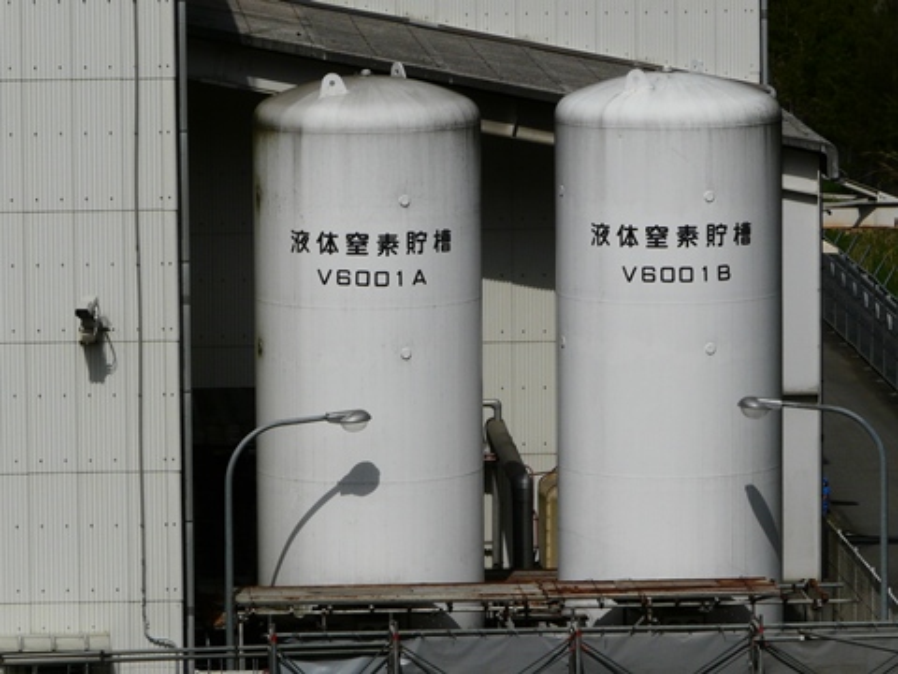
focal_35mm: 252
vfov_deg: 5.9
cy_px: 337
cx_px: 449
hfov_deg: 7.9
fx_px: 6537
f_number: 8
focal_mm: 32.5
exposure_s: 1/1000
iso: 100
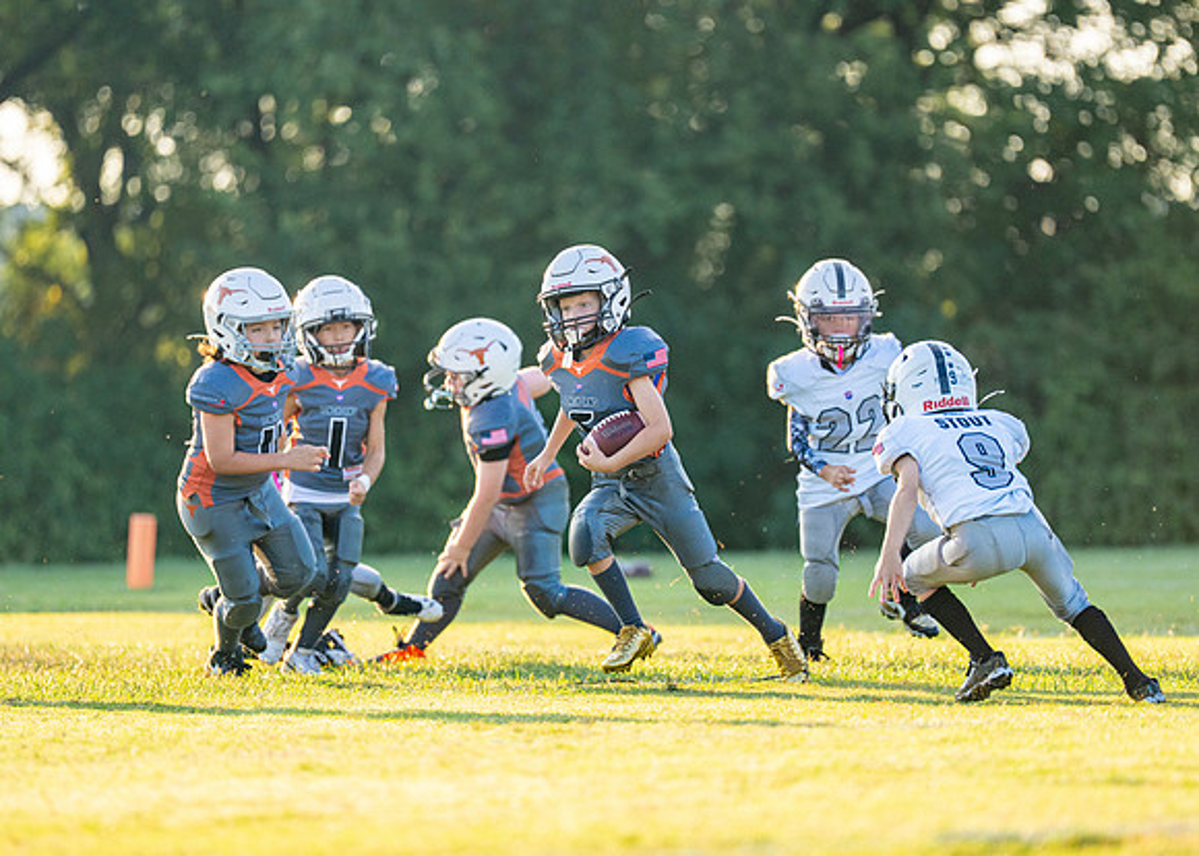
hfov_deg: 7.8
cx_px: 631
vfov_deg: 5.6
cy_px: 455
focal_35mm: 258
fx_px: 8770
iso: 500
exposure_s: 1/2500
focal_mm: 200
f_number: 2.8
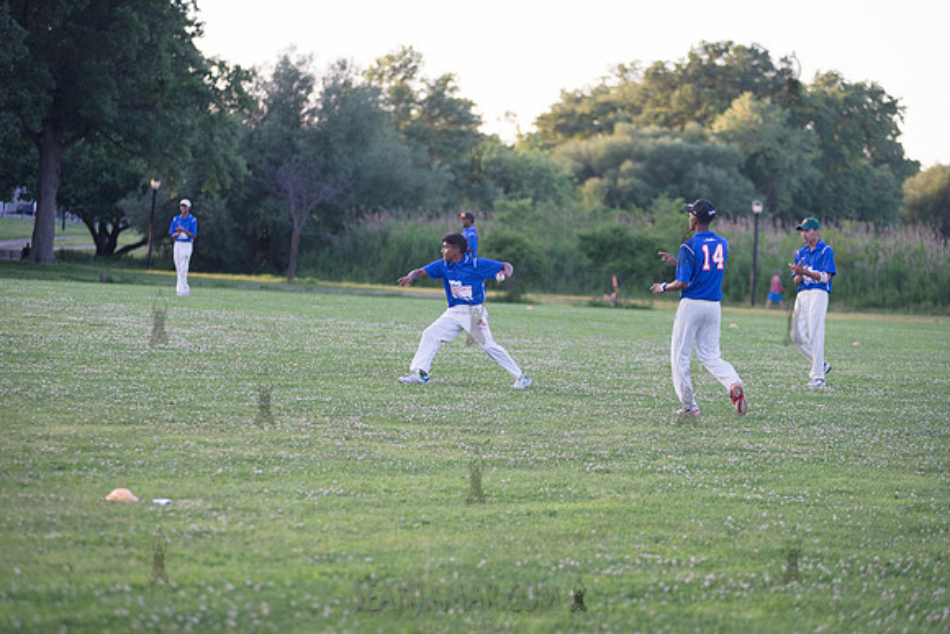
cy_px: 317
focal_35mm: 120
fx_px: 3167
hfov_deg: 17.1
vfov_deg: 11.4
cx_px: 475
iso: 1600
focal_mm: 120
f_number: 2.8
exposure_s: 1/2000
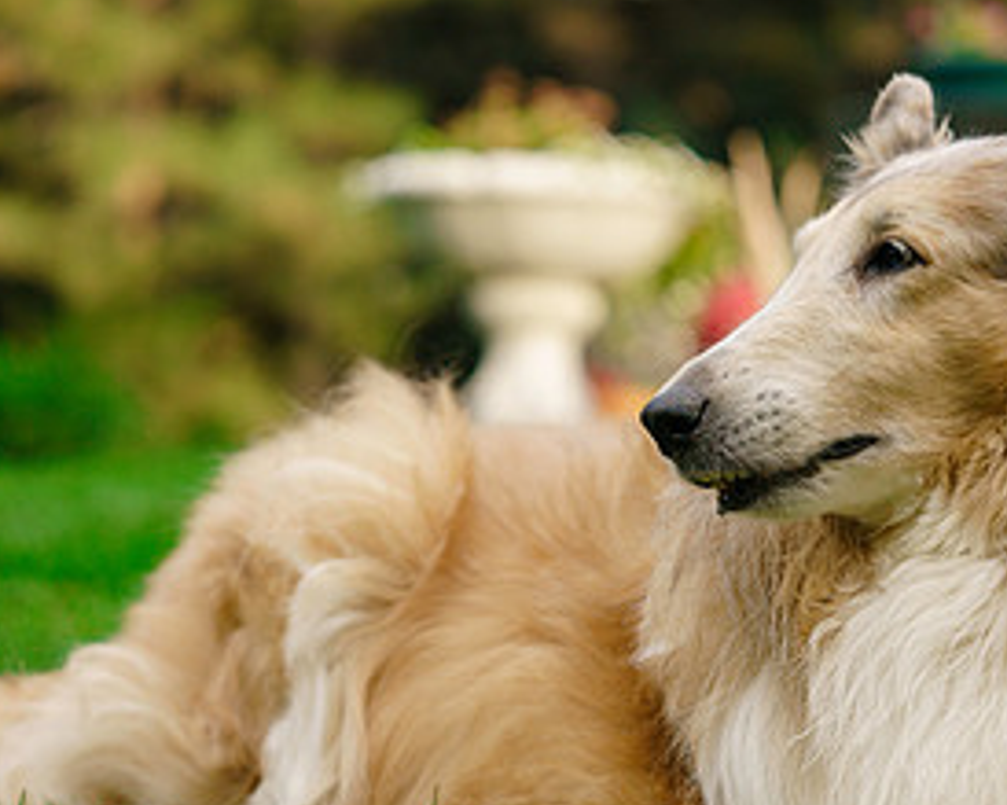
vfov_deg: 9.5
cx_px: 538
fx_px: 4826
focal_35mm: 162
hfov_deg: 11.9
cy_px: 621
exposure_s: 1/400
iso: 100
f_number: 2.8
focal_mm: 70
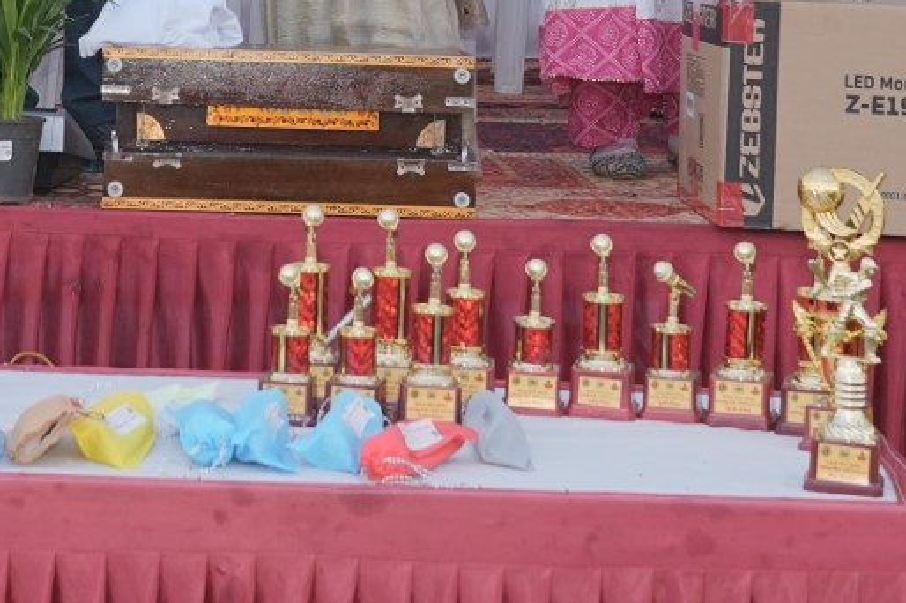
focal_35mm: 123
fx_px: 3093
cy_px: -347
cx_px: 166
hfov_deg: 16.5
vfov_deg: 10.7
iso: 250
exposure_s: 1/160
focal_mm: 39
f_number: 5.6
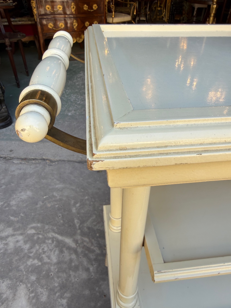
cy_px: 154
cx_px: 116
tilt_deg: -34.8
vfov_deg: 71.6
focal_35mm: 24
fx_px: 214
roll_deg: -0.3
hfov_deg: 56.8
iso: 40
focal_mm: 2.22
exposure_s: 1/266
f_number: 2.2
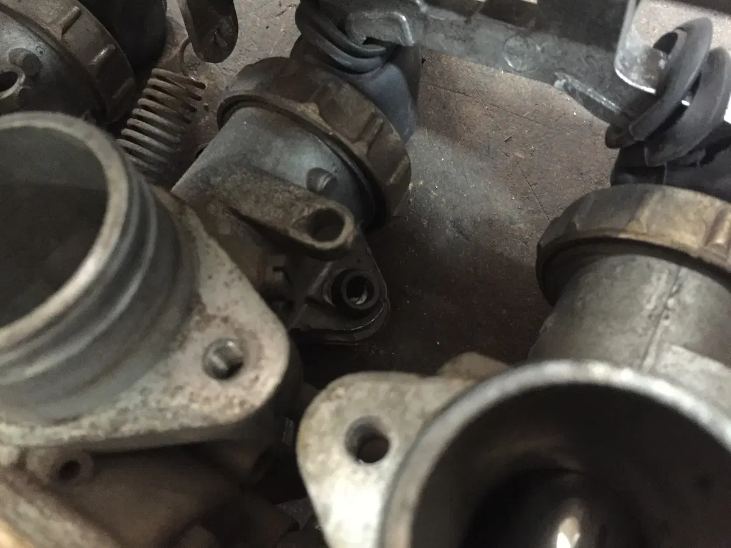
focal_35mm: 29
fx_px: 612
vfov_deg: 48.2
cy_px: 274
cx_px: 366
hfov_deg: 61.7
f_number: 2.2
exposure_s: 1/17
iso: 640
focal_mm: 4.15
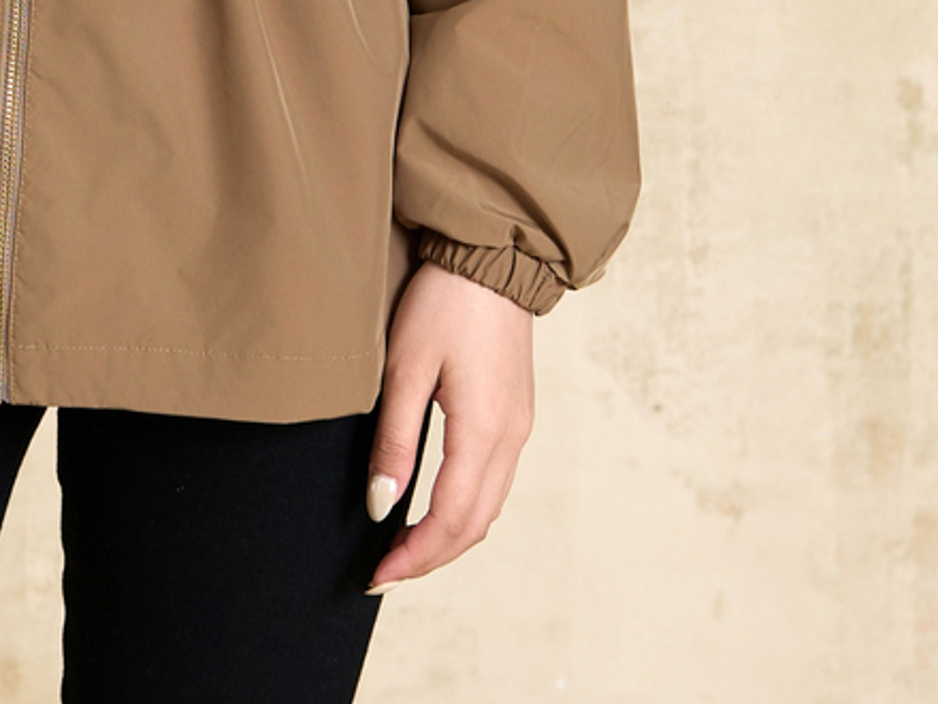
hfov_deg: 15.3
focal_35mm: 127
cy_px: -471
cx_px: 68
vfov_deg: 11.1
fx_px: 3441
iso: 200
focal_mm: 30
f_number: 4
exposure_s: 1/160
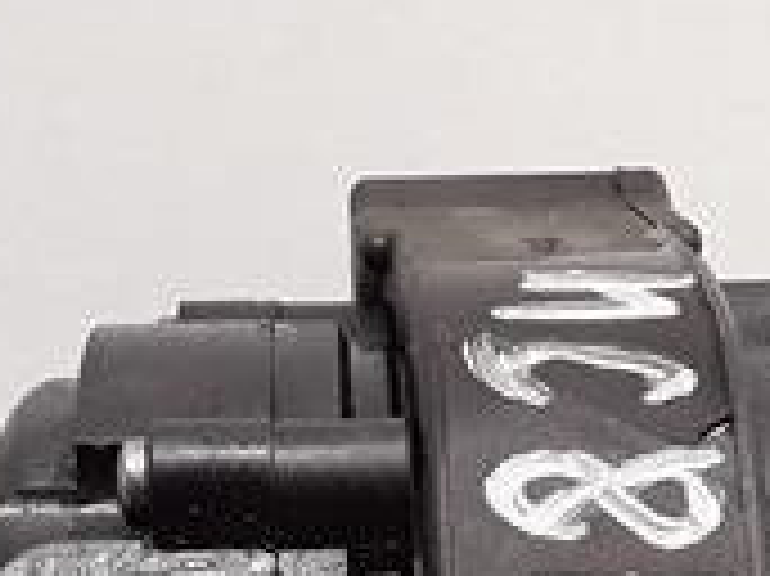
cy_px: 814
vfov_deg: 13.4
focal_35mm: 105
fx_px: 2334
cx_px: 513
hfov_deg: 18.7
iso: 50
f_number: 1.9
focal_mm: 2.91
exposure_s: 1/50
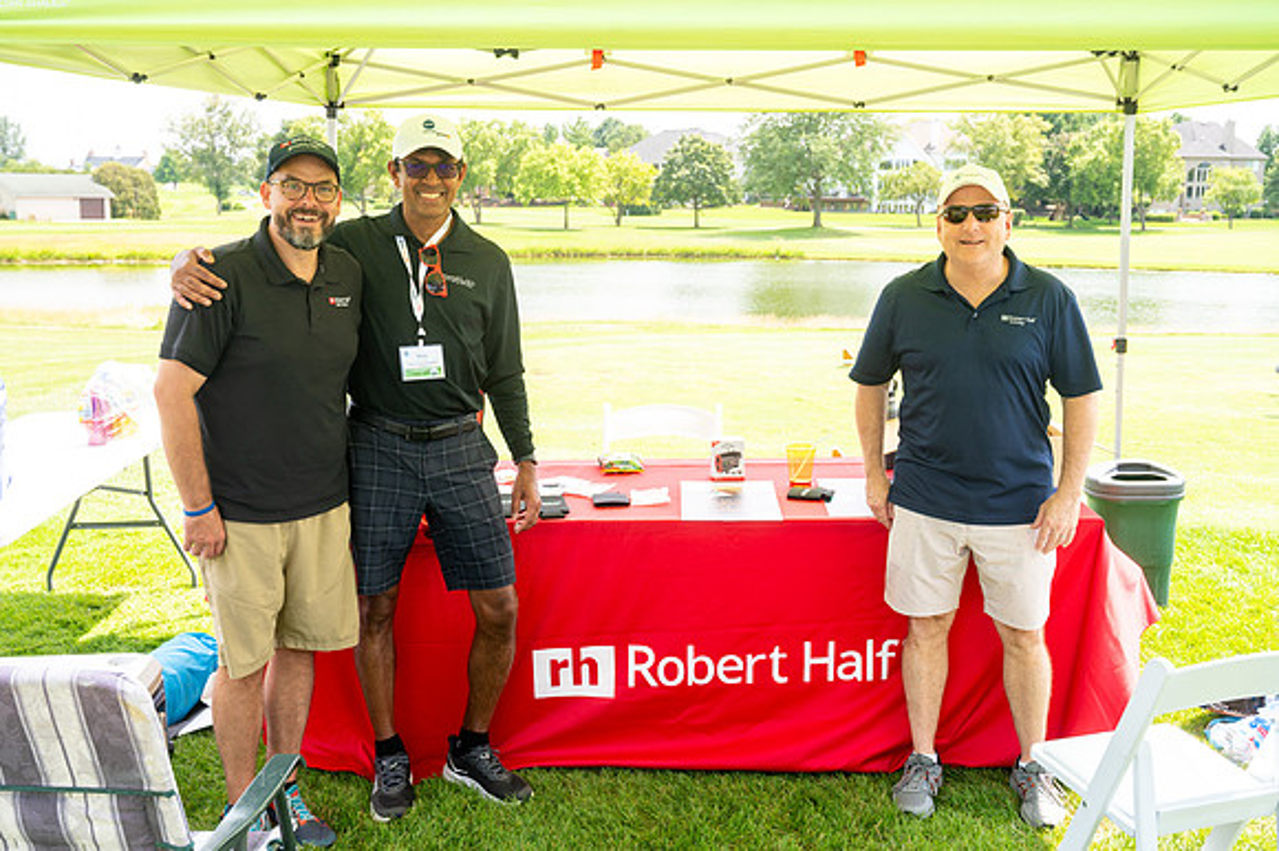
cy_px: 426
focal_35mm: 37
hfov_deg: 51.9
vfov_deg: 35.9
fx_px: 1314
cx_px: 640
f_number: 6.3
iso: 250
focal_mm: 37
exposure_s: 1/320
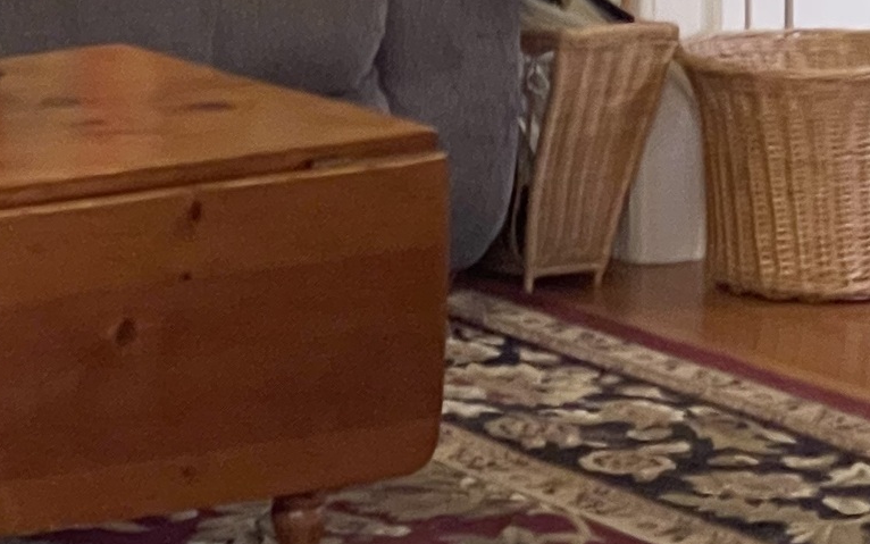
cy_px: 161
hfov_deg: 7.6
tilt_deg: -10.3
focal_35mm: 272
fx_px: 6450
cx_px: -252
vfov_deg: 4.8
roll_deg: +1.6
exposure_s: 1/30
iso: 1000
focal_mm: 7.5
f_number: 2.2
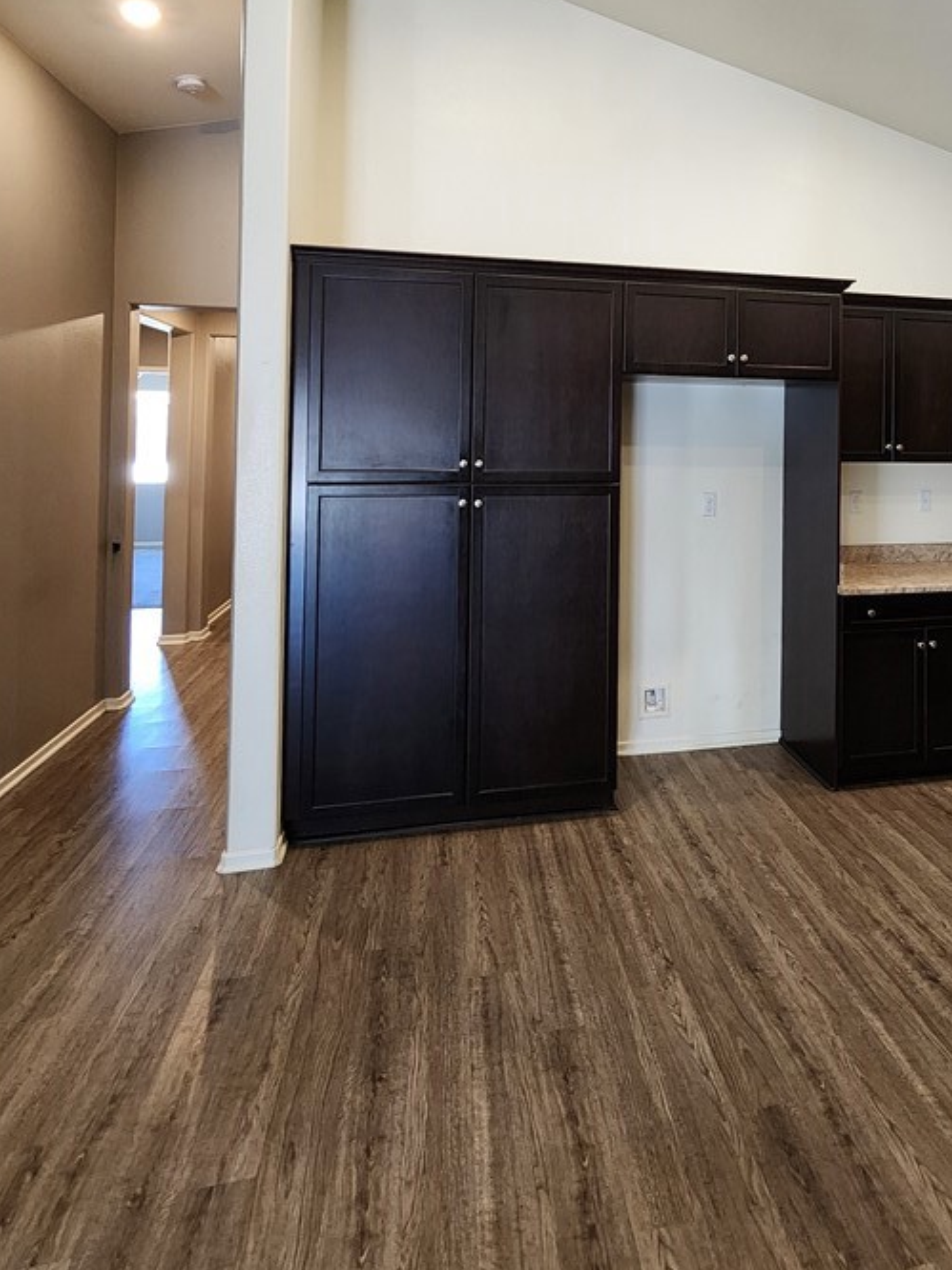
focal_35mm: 20
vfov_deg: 78.6
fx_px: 734
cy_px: 404
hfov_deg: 64.5
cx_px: 624
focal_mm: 2.2
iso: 320
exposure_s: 1/60
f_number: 2.2
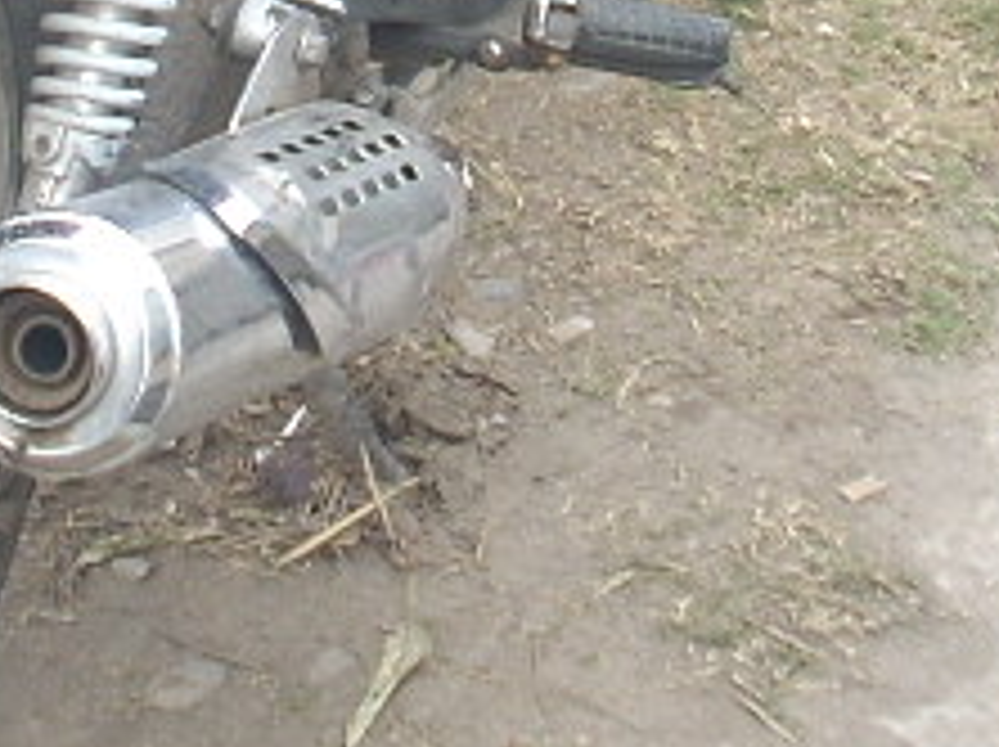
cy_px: -392
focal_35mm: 171
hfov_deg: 11.5
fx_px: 4930
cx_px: 274
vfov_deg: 8.5
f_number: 2.8
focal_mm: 6.2
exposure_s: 1/169
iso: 64
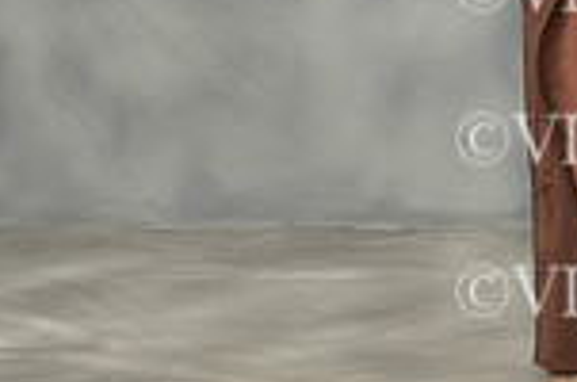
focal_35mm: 179
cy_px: -90
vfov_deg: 7.6
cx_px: 1005
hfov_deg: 10.8
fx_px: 2862
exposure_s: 1/125
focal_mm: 31
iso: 800
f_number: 8
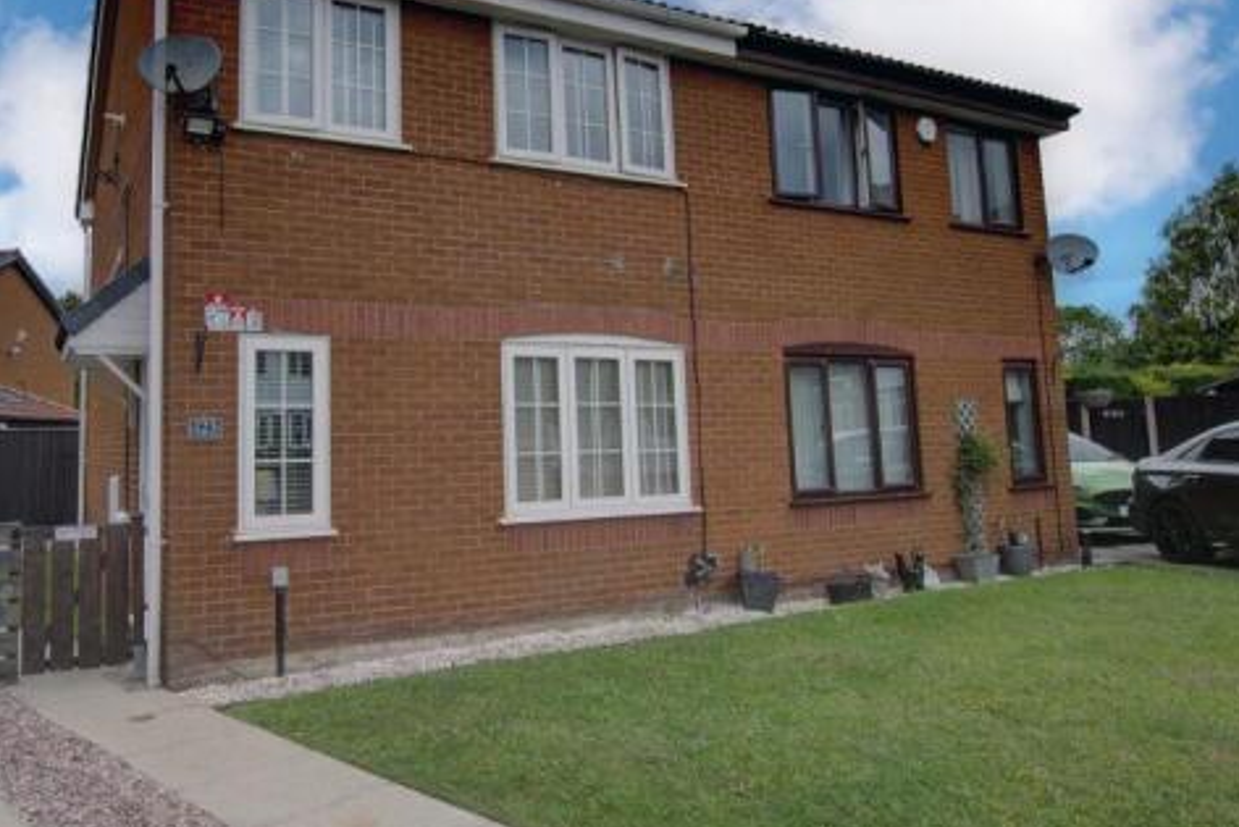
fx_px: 861
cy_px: 327
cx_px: 434
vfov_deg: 51.0
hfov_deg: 69.9
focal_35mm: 25
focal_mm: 12
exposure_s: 1/640
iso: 400
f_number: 8
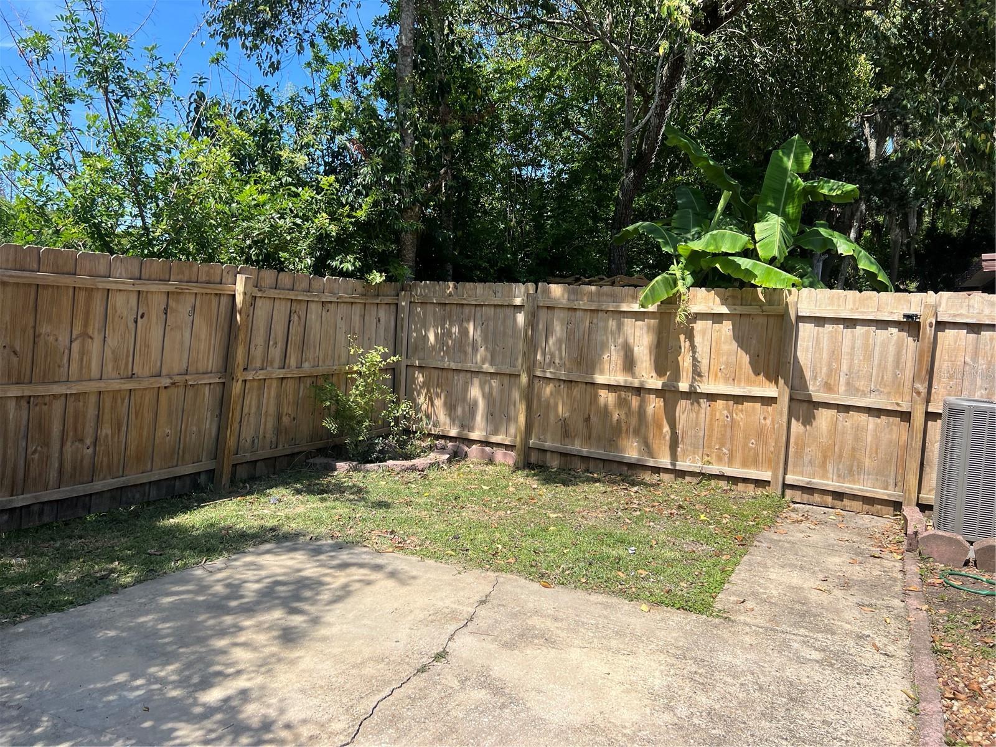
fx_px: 748
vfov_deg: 53.1
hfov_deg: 67.3
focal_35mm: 26
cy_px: 374
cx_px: 498
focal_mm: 5.7
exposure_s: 1/2841
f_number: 1.5
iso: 50
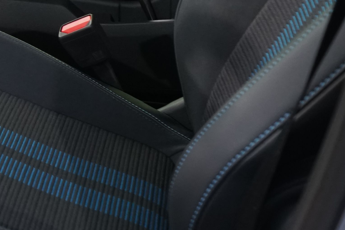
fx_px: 1093
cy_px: -27
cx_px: -176
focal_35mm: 114
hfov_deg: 16.3
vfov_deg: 11.8
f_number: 5.6
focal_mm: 29
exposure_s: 1/20
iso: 1250
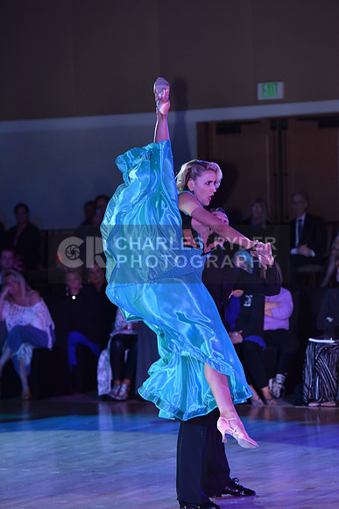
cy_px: 254
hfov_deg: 9.5
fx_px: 2047
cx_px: 170
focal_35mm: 145
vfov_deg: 14.2
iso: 1600
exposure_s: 1/250
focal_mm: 145
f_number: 4
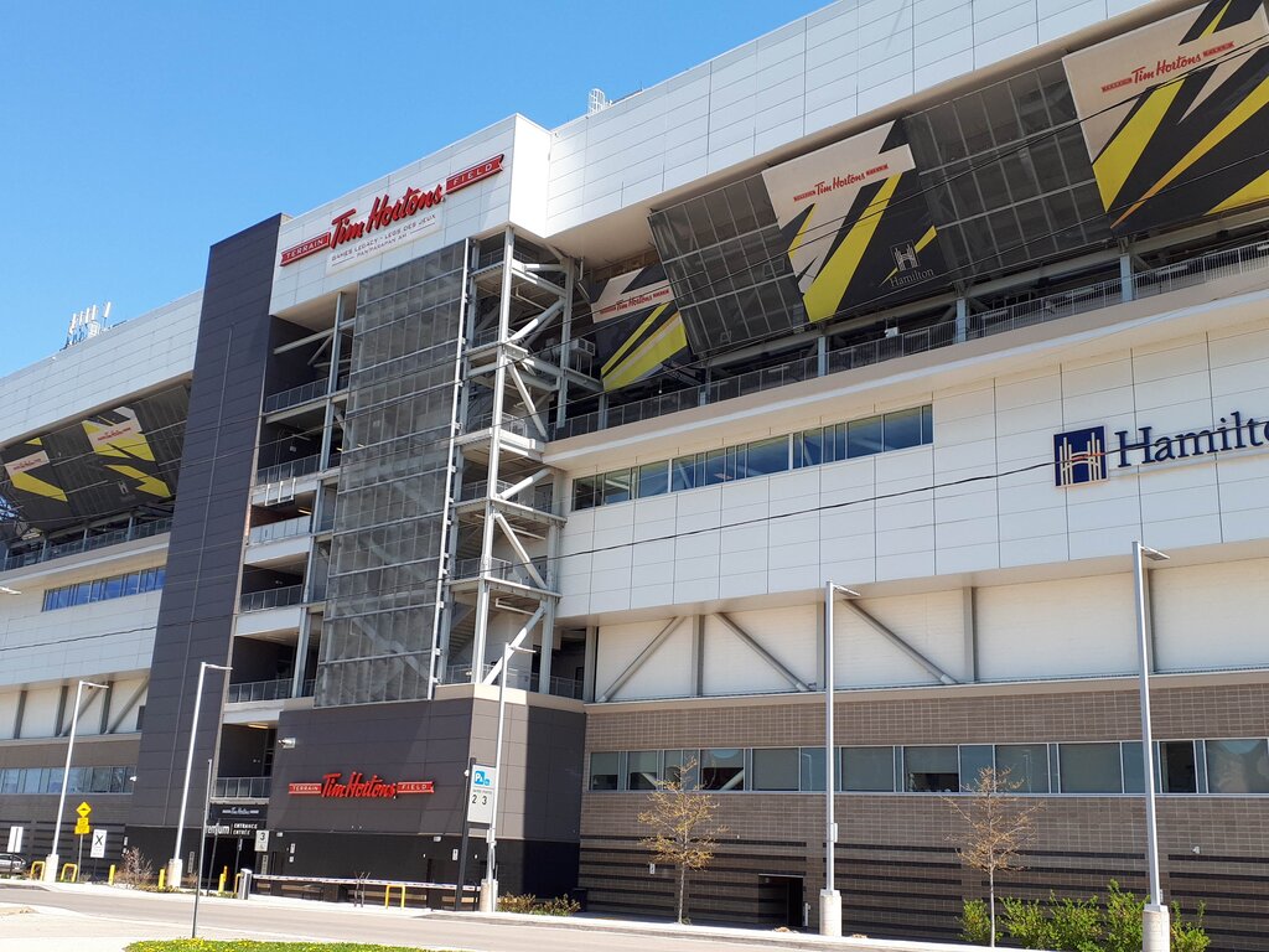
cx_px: 634
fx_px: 990
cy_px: 476
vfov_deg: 51.4
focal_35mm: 27
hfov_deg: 65.3
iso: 40
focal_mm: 3.6
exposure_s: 1/693
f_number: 1.9
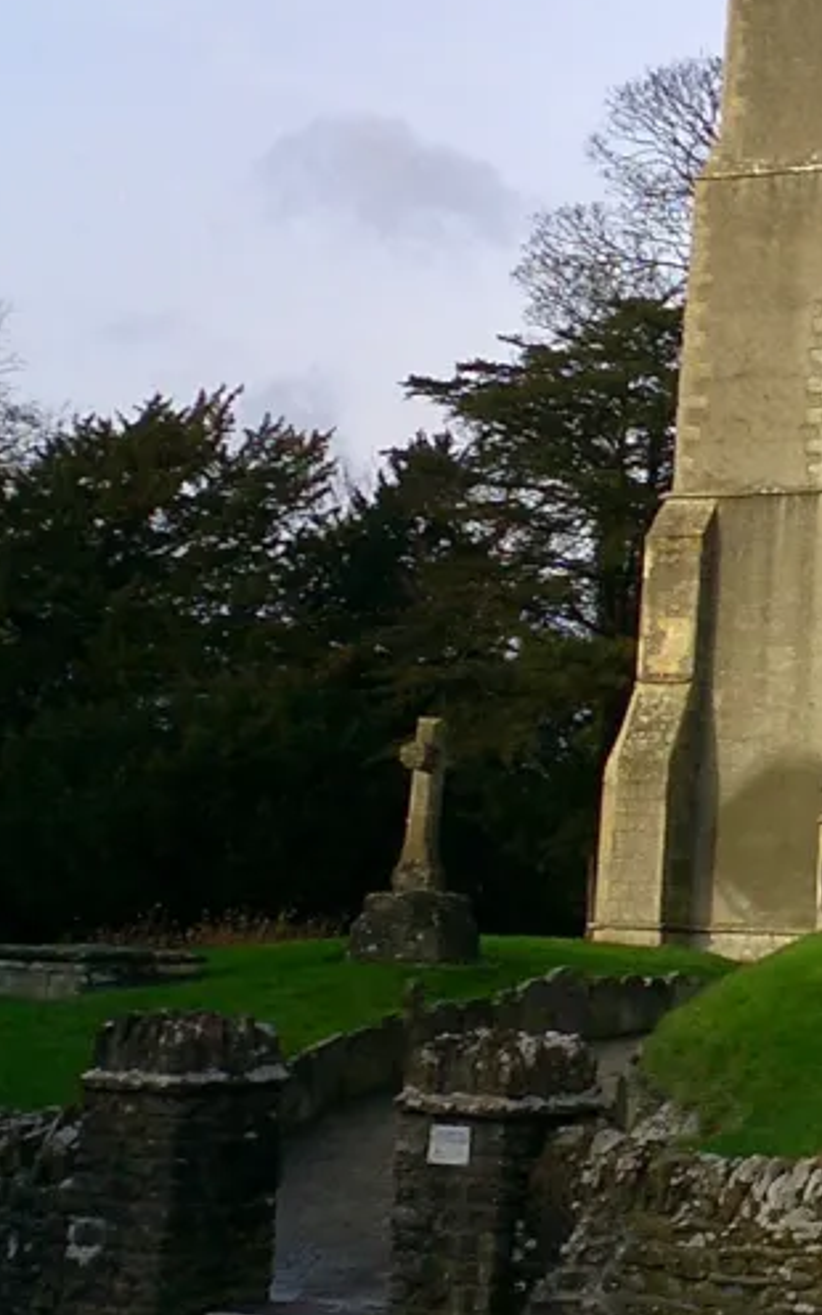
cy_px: 573
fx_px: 2903
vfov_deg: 25.5
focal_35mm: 81
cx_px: 1315
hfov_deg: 14.7
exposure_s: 1/400
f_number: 3.5
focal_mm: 5.6
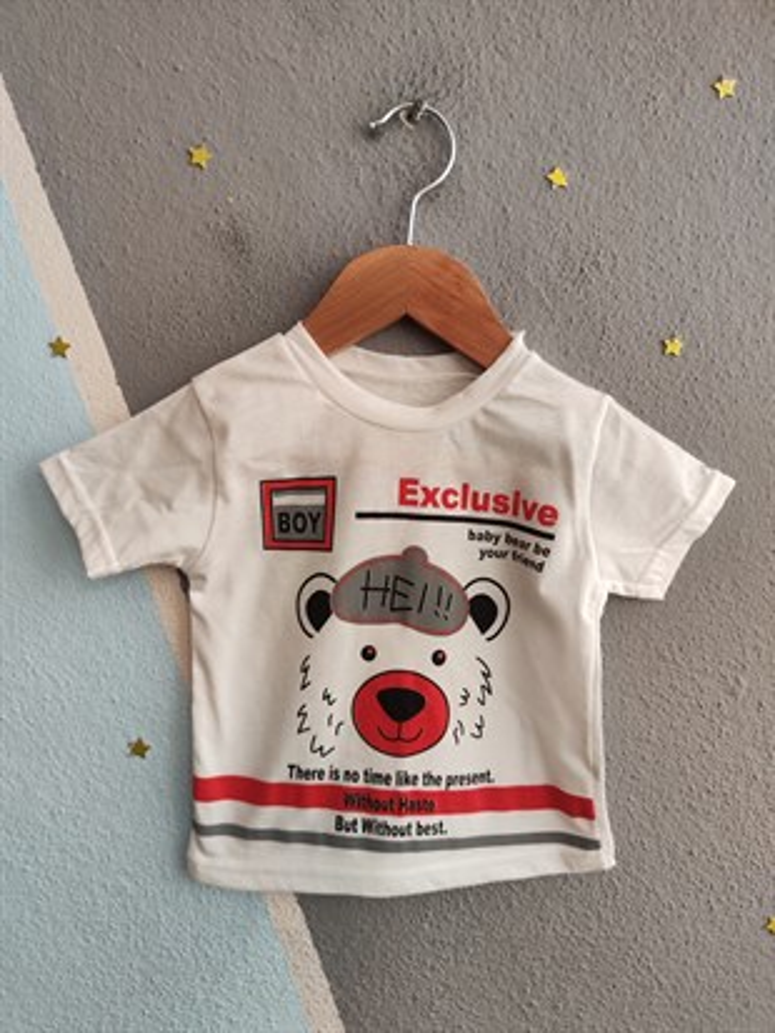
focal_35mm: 24
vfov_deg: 71.6
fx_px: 716
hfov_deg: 56.8
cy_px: 516
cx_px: 388
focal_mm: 5.59
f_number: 1.88
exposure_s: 1/100
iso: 275
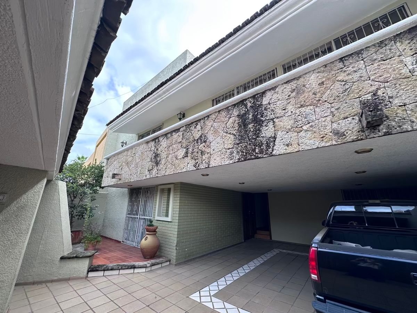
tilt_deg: +16.9
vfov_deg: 85.7
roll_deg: -0.3
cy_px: 156
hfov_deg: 102.1
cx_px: 208
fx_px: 169
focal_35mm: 14
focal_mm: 2.22
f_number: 2.2
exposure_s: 1/302
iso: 40
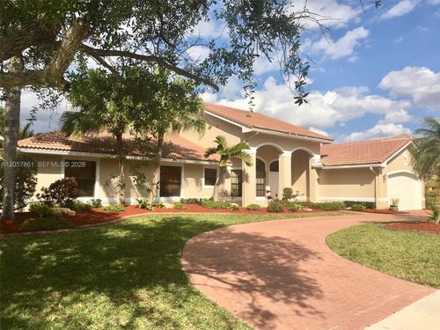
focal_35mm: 29
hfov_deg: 61.7
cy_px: 165
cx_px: 220
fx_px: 369
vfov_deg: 48.2
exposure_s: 1/1923
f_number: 2.2
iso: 25
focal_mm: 4.15
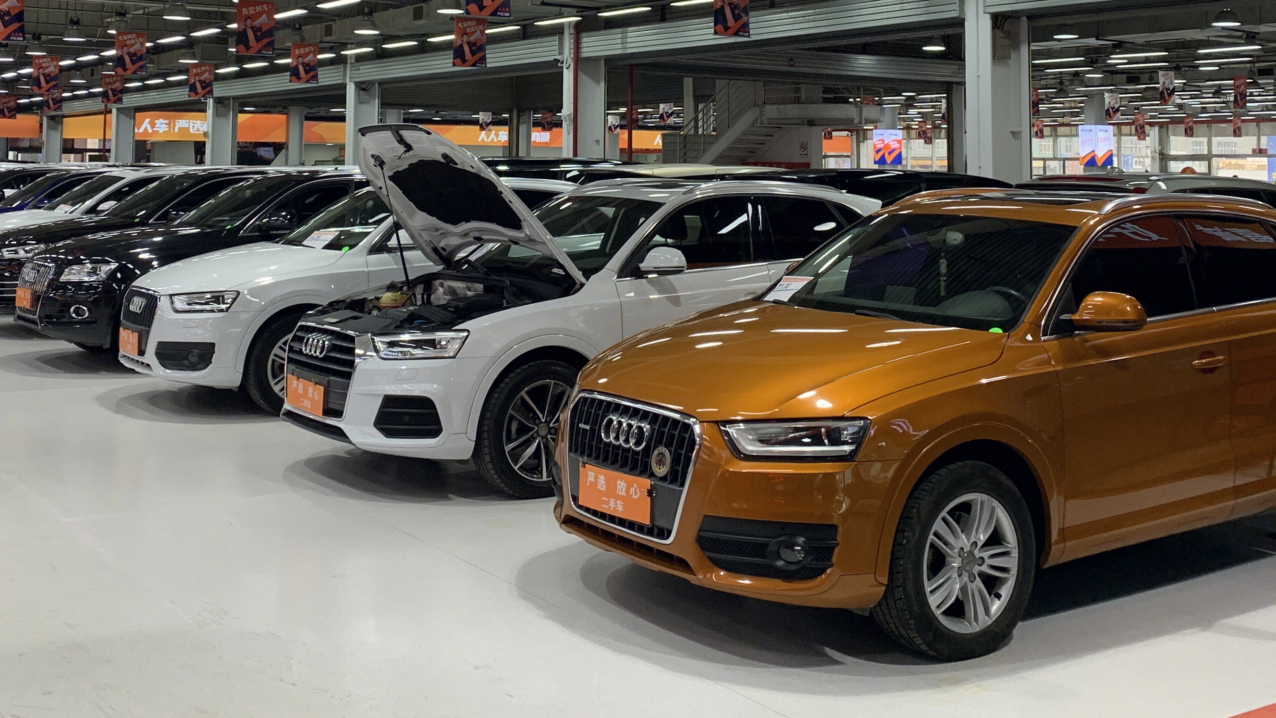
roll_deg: -0.2
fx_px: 1455
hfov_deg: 47.3
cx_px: 581
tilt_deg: +5.0
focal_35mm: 43
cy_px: 71
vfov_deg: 26.8
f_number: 1.8
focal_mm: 4.25
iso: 80
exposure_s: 1/121
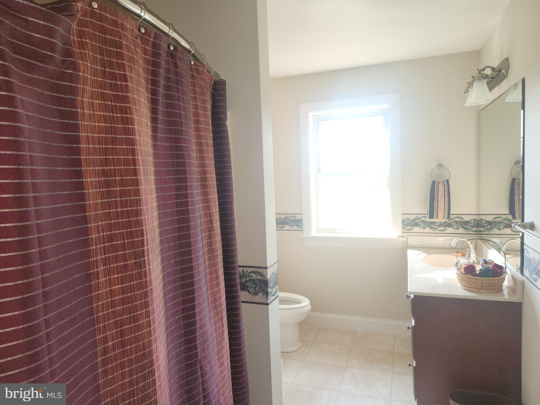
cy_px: 202
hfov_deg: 73.9
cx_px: 270
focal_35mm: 23
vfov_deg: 58.9
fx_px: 359
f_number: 1.8
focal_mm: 5.4
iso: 64
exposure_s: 1/60
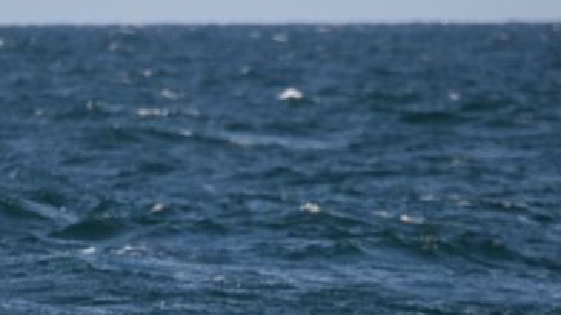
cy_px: 290
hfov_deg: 1.9
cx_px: 197
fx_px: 17071
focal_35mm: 1148
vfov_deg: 1.1
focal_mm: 500
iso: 1100
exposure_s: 1/8000
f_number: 6.3
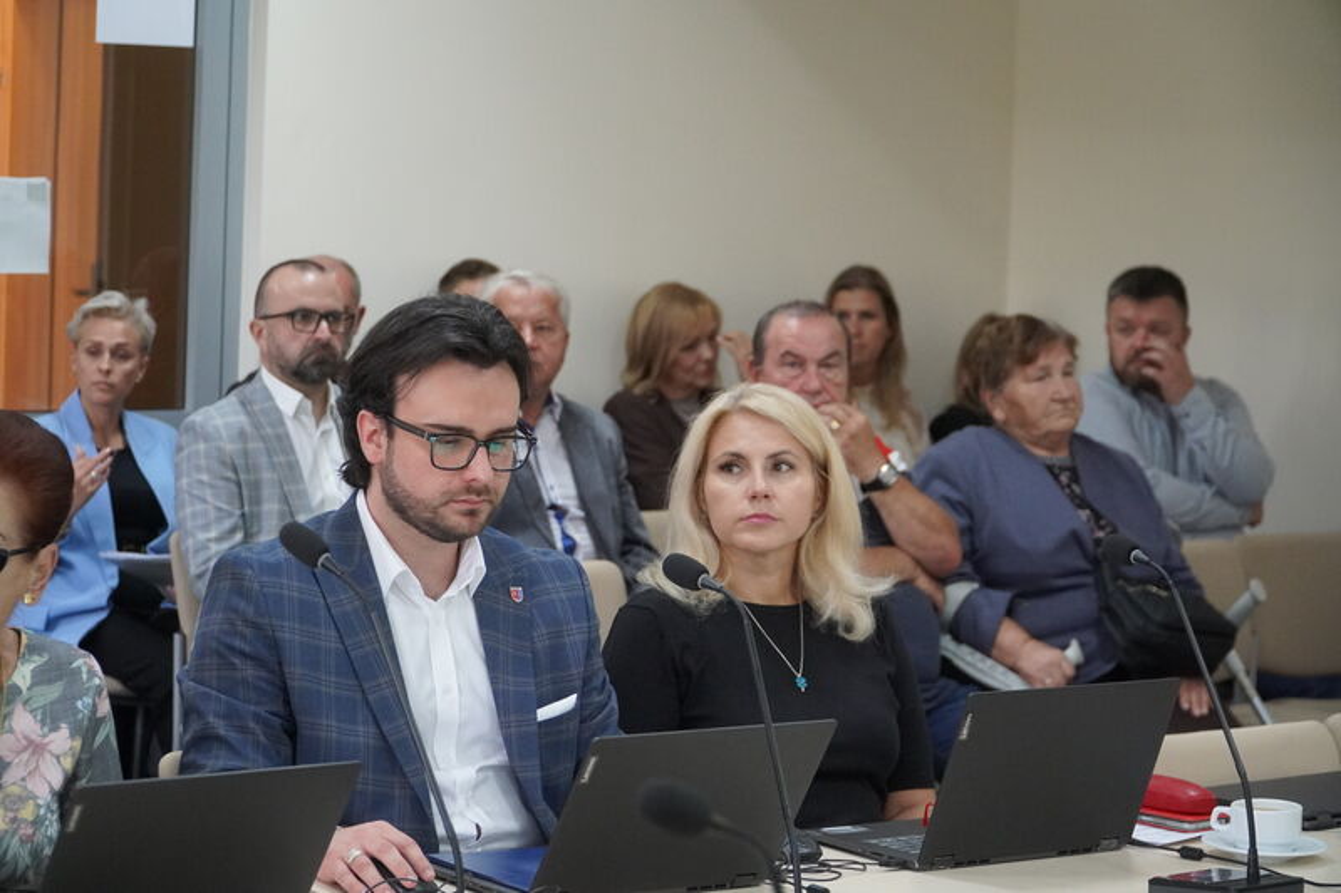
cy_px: 446
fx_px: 3240
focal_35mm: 87
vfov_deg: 15.7
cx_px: 670
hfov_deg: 23.4
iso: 3200
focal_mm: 58
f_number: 4
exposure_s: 1/160
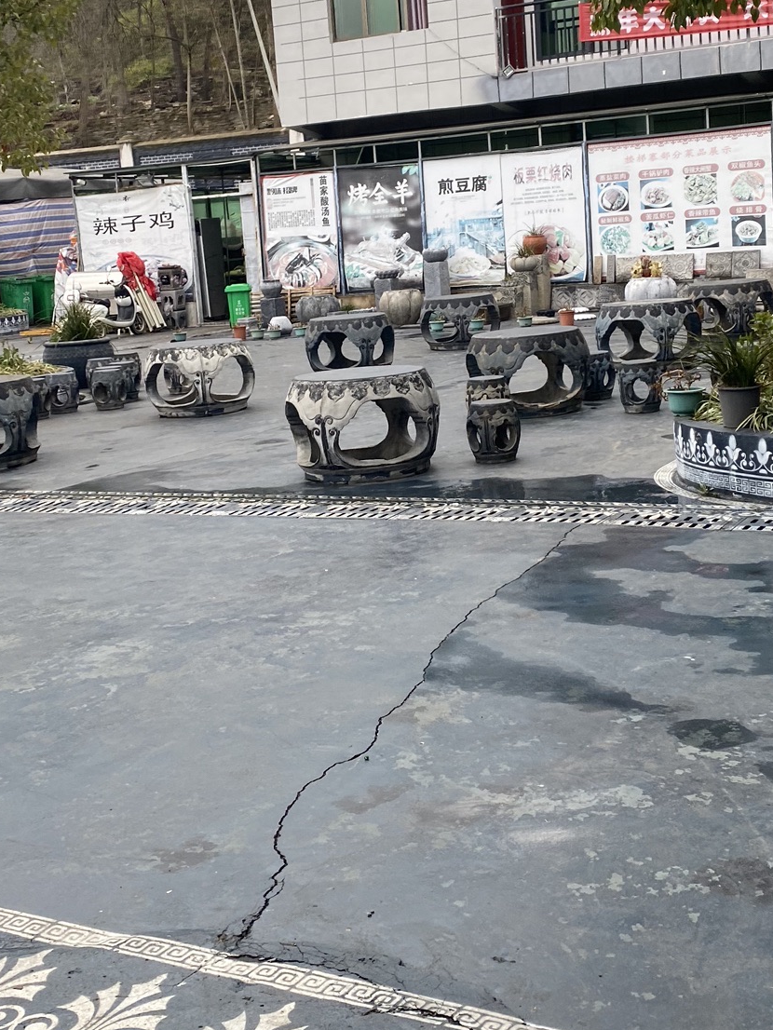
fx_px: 1399
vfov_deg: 40.3
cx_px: 402
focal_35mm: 47
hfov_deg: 30.9
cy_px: 423
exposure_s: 1/346
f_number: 1.8
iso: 32
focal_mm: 4.25
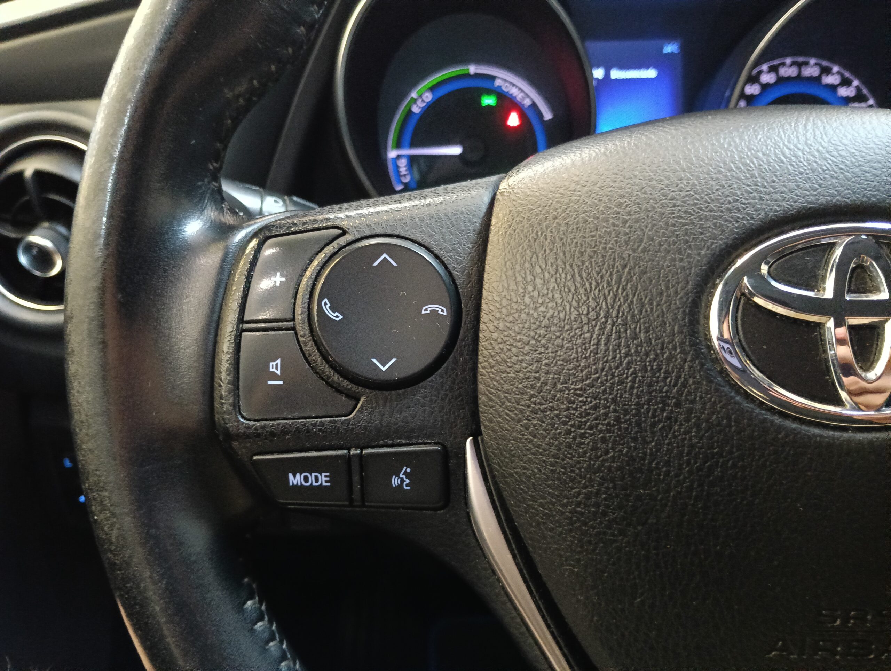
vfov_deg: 51.5
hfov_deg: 65.2
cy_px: 336
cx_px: 446
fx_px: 696
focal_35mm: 27
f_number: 16
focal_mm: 3.98
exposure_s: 1/16.7
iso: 1600
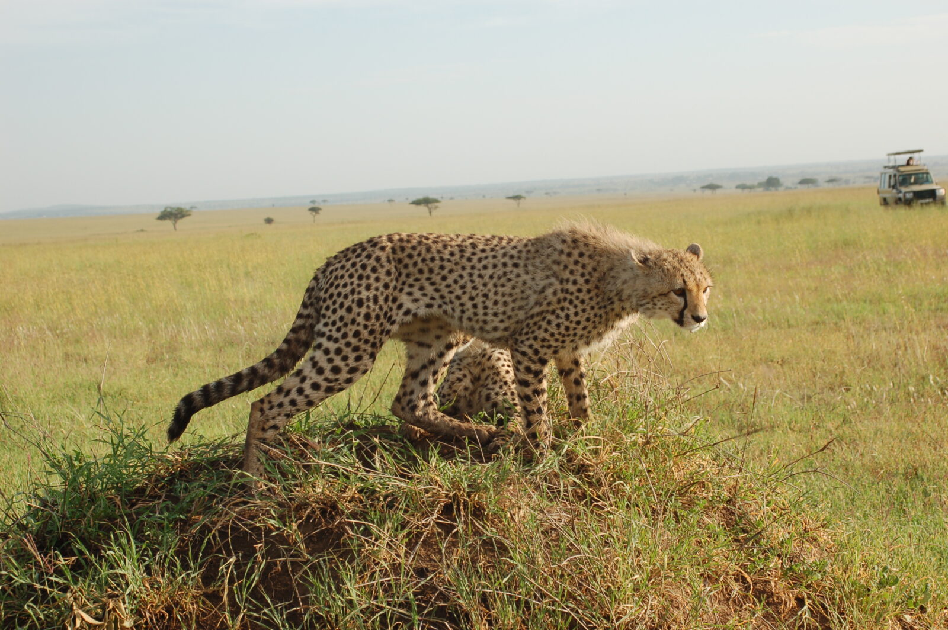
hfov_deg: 31.9
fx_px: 1658
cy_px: 315
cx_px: 474
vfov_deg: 21.5
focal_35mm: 63
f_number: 8
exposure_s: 1/250
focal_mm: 42
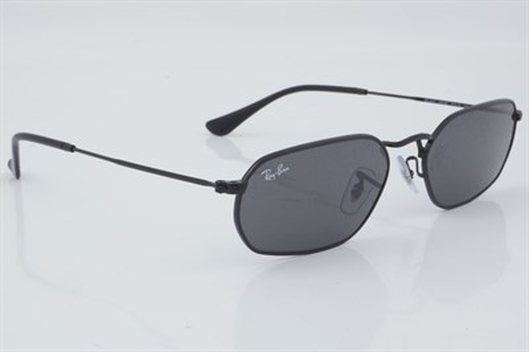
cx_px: 264
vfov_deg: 16.5
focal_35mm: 82
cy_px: 176
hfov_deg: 24.6
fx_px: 1211
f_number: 29
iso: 100
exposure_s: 1/4
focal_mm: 55
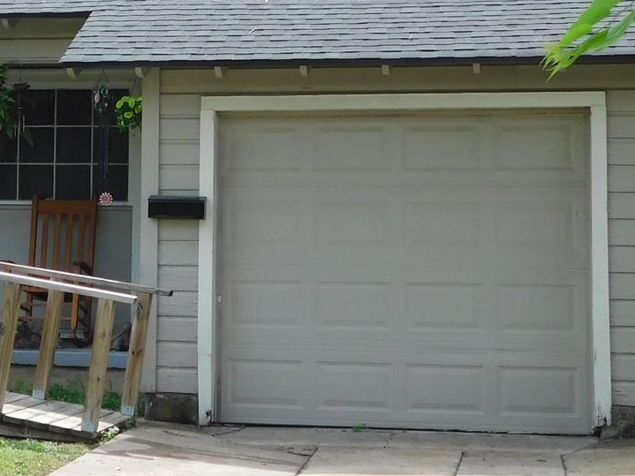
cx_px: -103
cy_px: 92
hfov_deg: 16.6
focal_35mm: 114
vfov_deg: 12.9
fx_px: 2091
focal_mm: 7.1
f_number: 3.6
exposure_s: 1/400
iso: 125
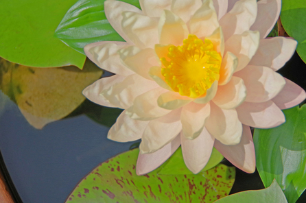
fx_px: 2029
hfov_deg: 8.6
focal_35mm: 239
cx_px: 187
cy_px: 76
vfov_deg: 5.7
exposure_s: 1/1000
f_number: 6.3
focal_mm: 120
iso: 200
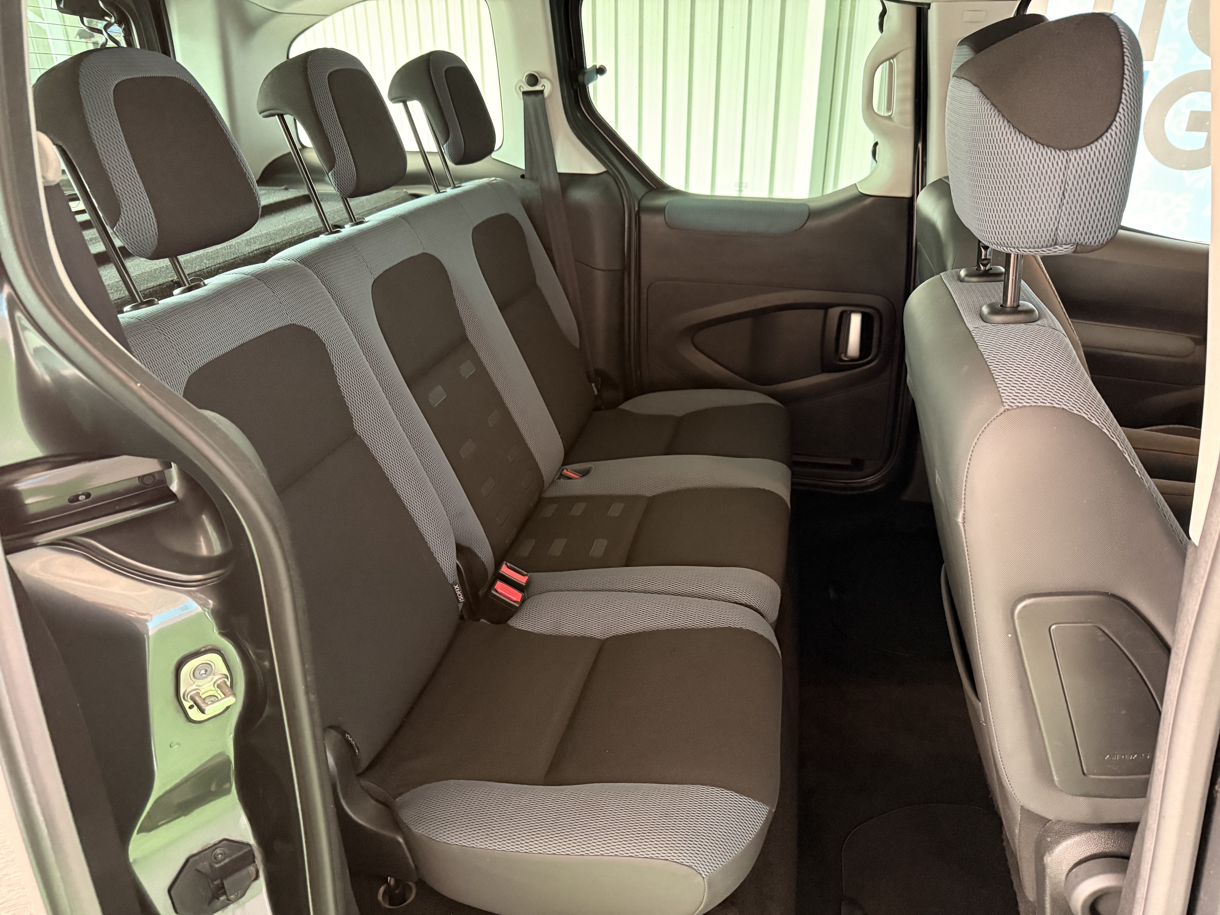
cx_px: 610
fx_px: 846
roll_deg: +0.3
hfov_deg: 71.6
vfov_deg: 56.8
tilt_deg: -24.4
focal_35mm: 24
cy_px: 458
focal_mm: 6.76
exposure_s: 1/31
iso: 1000
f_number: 1.78
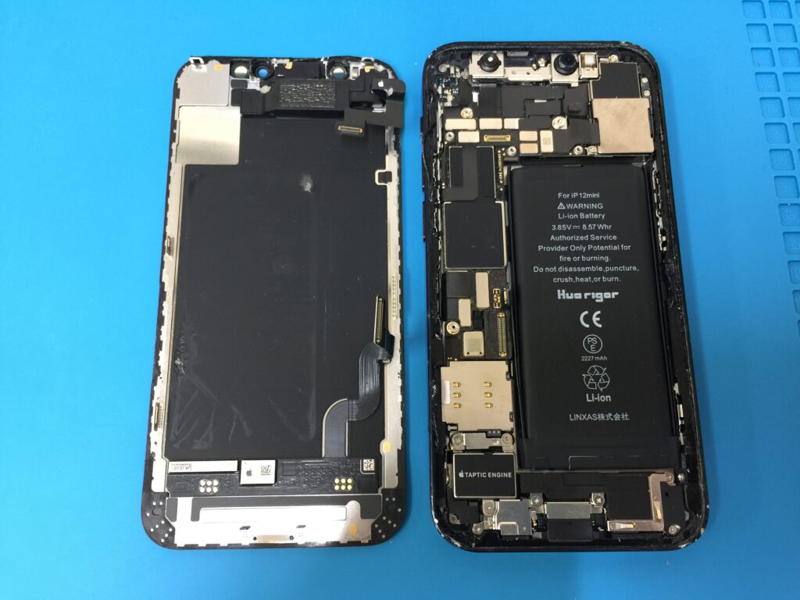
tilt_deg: -77.4
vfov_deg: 48.2
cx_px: 400
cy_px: 300
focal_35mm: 29
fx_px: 670
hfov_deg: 61.7
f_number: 2.2
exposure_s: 1/15
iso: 64
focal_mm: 4.15
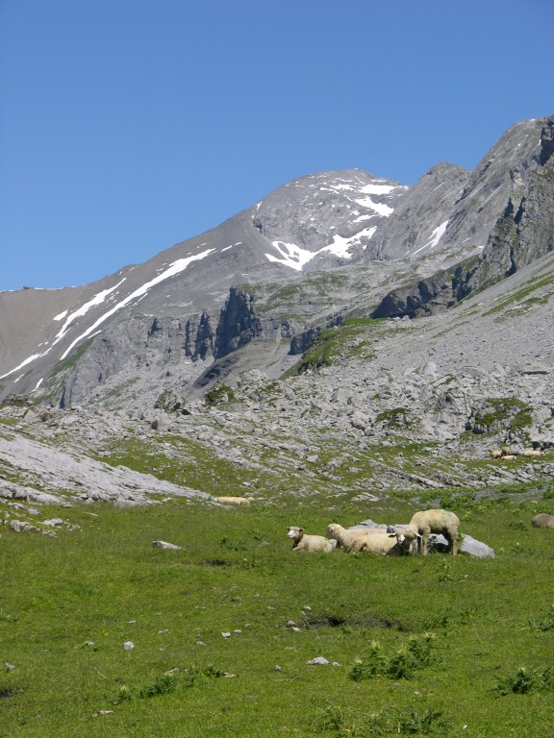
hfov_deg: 11.4
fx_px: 2774
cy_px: 369
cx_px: 277
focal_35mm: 130
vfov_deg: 15.2
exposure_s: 1/343
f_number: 5.4
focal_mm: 31.9
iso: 50
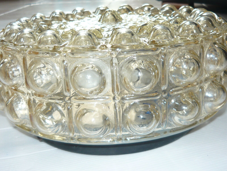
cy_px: 86
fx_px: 315
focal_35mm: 48
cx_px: 114
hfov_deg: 39.7
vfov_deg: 30.3
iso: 100
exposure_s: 1/80
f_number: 2.8
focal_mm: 5.5
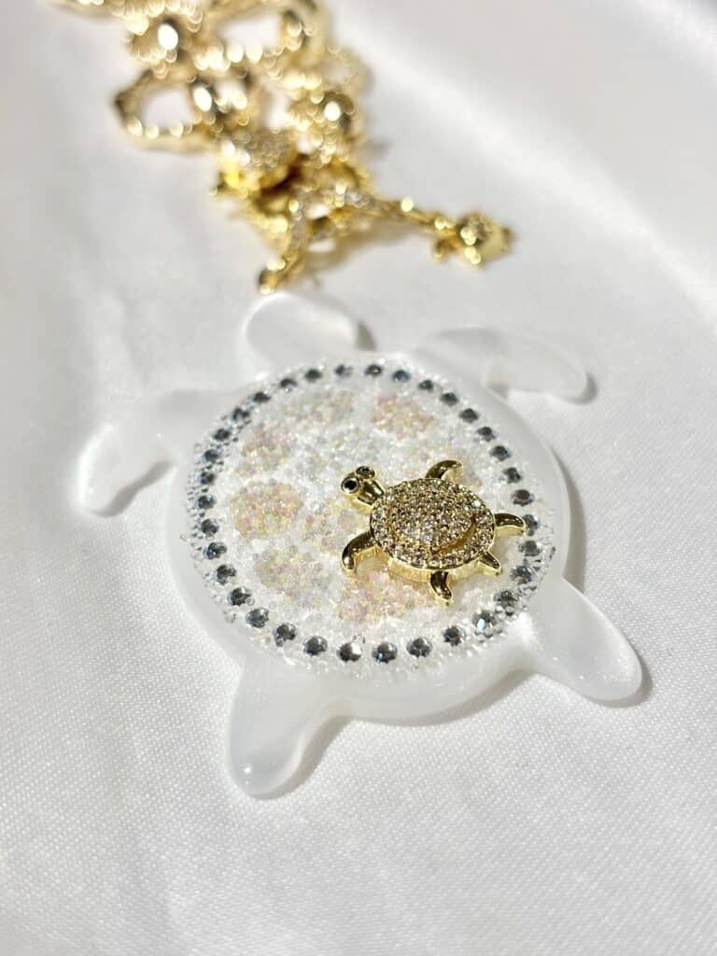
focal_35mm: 52
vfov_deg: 36.8
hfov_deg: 28.0
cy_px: 478
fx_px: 1436
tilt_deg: -45.2
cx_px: 358
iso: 32
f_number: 1.6
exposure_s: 1/328
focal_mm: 5.96
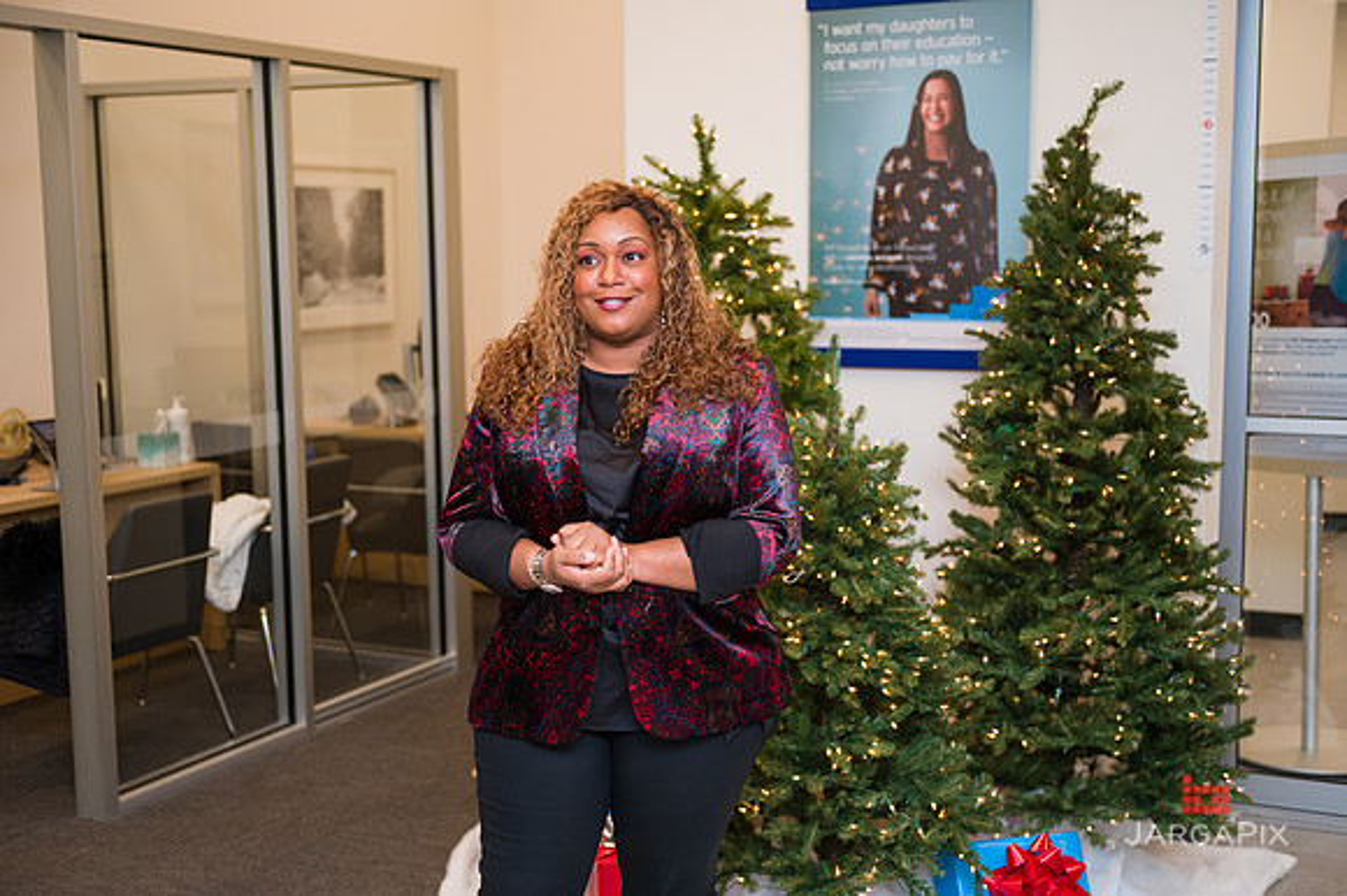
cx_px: 674
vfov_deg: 28.0
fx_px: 1795
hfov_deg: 41.1
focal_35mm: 48
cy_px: 448
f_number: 3.2
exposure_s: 1/200
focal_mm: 48
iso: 400
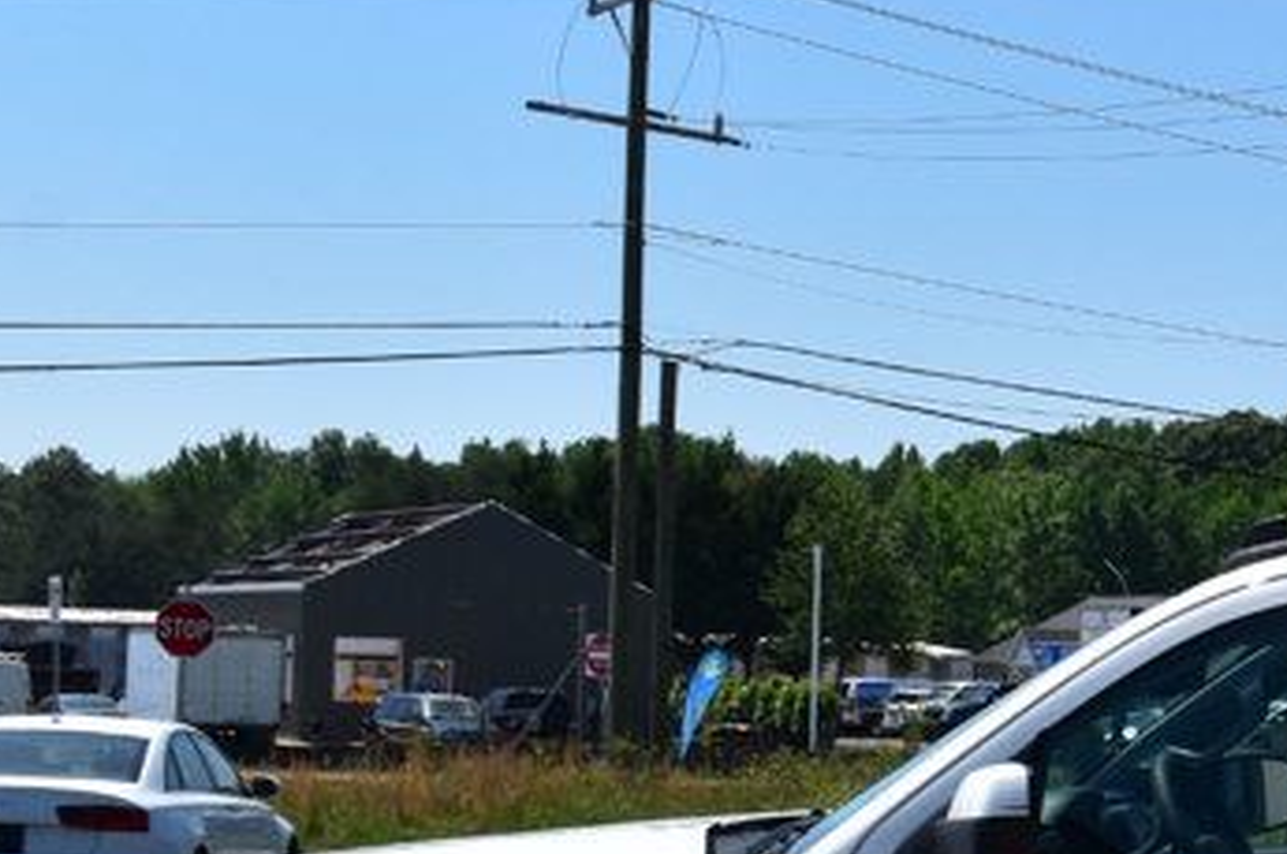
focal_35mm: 107
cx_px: 1880
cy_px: 682
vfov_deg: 12.7
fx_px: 3820
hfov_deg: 17.4
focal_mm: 24
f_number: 11
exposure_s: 1/500
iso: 250
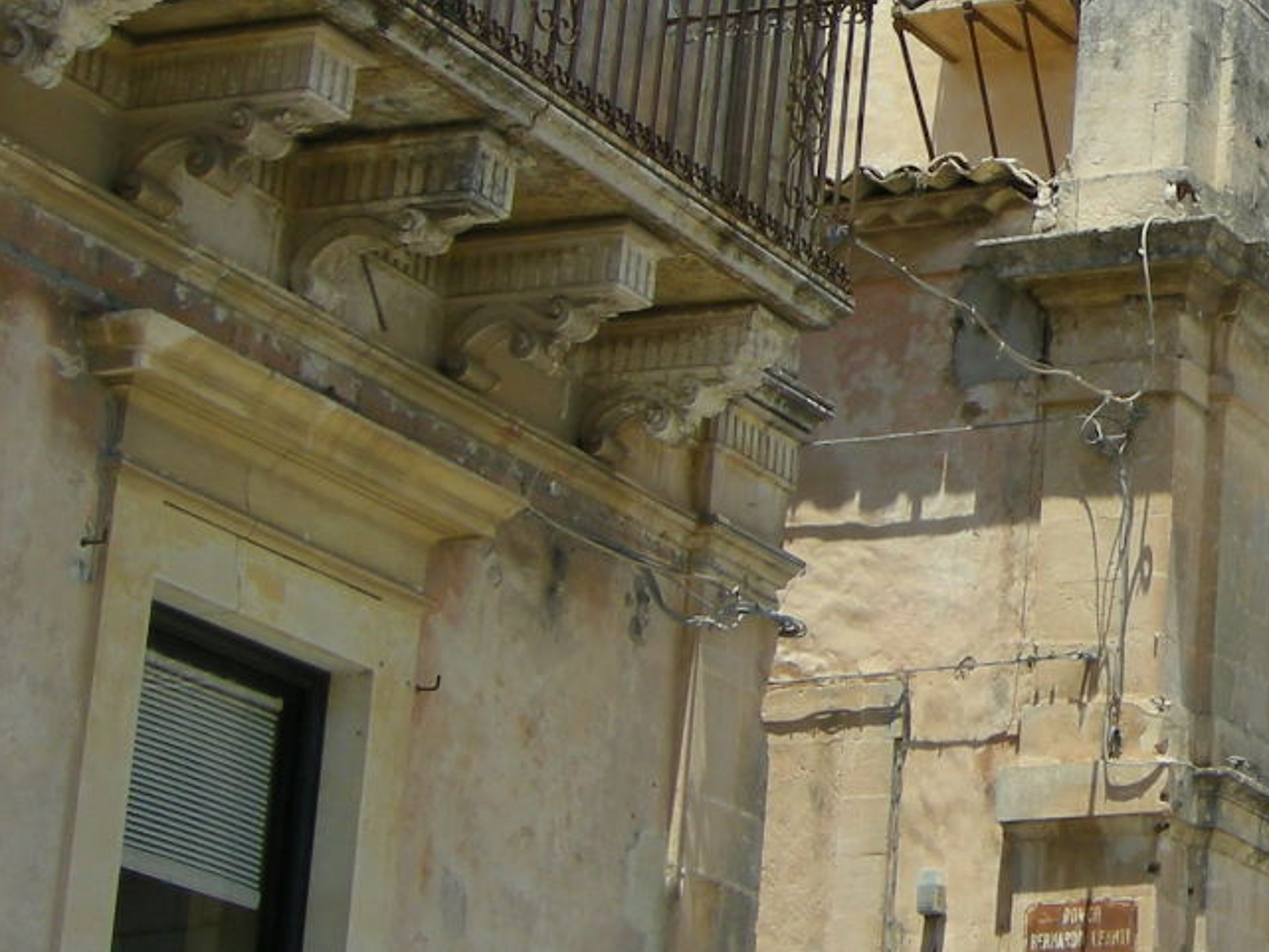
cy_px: 406
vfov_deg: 12.9
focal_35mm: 115
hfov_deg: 15.9
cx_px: 1804
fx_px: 4217
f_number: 5.4
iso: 64
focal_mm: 7.5
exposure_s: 1/268
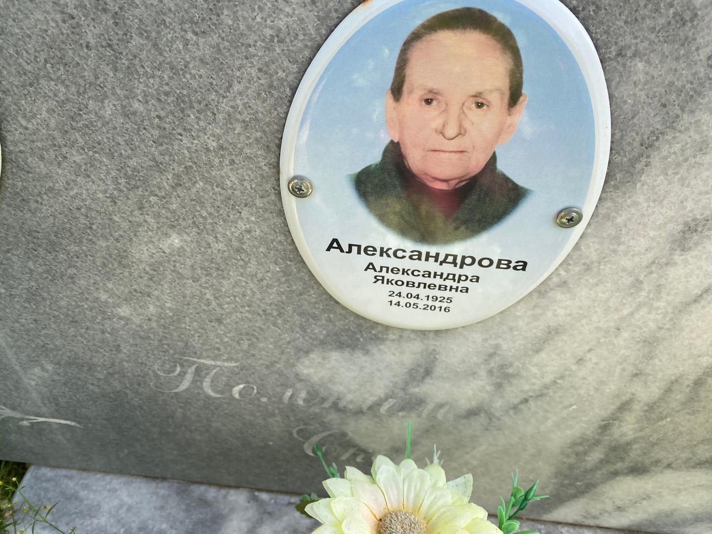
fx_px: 535
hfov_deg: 67.3
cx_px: 356
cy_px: 267
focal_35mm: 26
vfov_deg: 53.1
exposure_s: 1/666
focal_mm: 4.25
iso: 32
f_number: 1.8
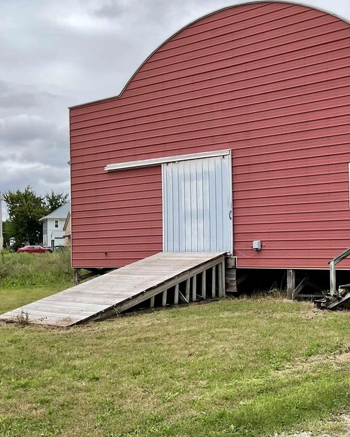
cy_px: 219
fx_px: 518
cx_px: 301
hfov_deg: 35.6
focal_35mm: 40
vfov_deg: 45.8
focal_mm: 3
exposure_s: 1/545
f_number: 1.8
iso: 16
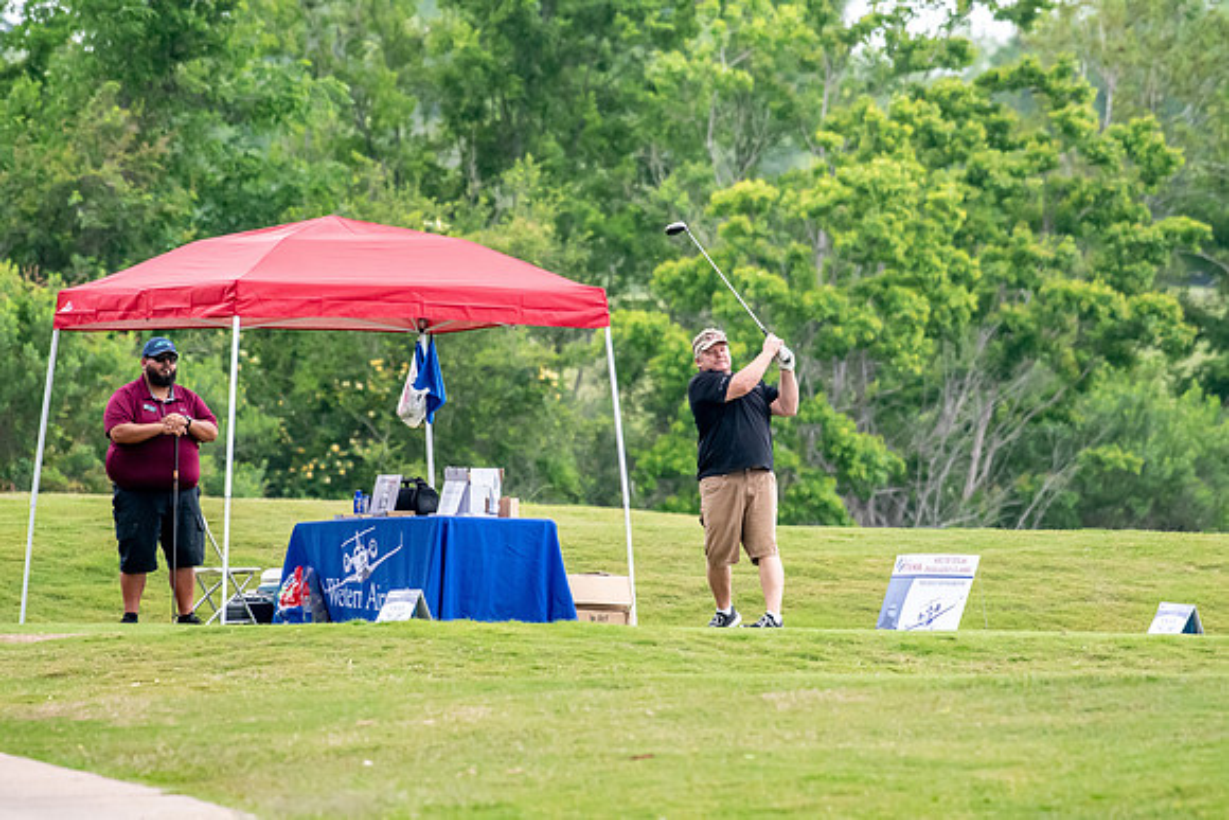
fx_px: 19975
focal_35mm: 585
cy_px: 410
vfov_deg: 2.4
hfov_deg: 3.5
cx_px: 614
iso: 2500
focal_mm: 390
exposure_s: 1/2000
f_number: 5.6
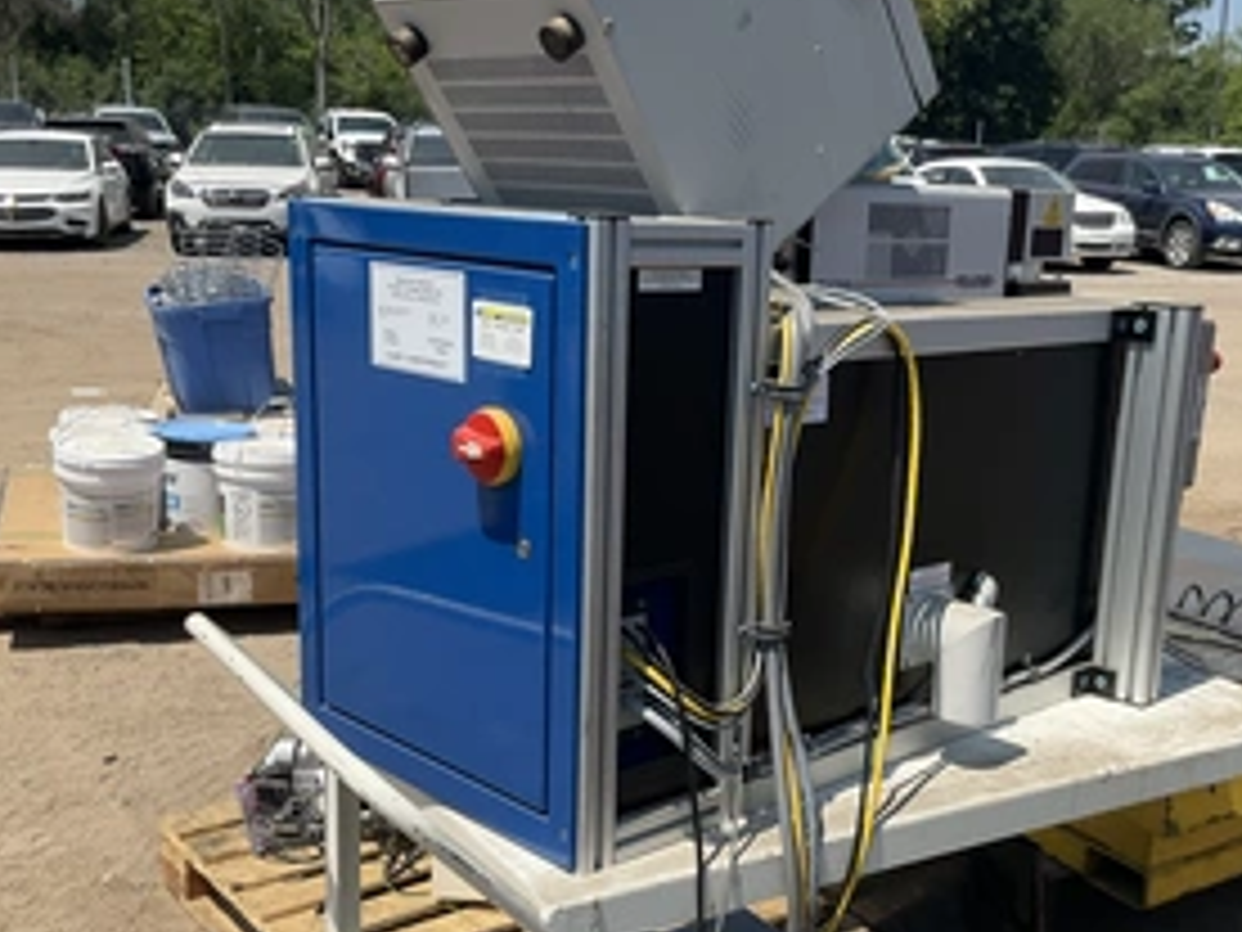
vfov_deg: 34.2
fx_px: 1507
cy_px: 567
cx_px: 747
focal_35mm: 42
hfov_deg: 44.6
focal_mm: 3
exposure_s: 1/2141
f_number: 1.8
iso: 25
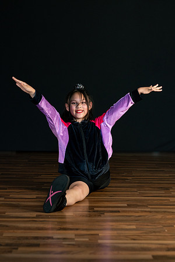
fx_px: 591
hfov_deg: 16.9
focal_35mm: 81
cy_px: 131
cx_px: 88
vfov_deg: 25.1
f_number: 4
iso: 3200
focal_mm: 81
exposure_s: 1/250
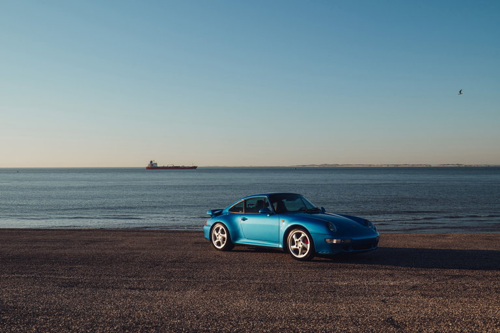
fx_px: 486
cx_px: 250
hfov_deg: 54.5
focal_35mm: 35
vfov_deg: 37.8
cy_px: 166
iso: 200
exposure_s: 1/250
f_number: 7.1
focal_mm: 35
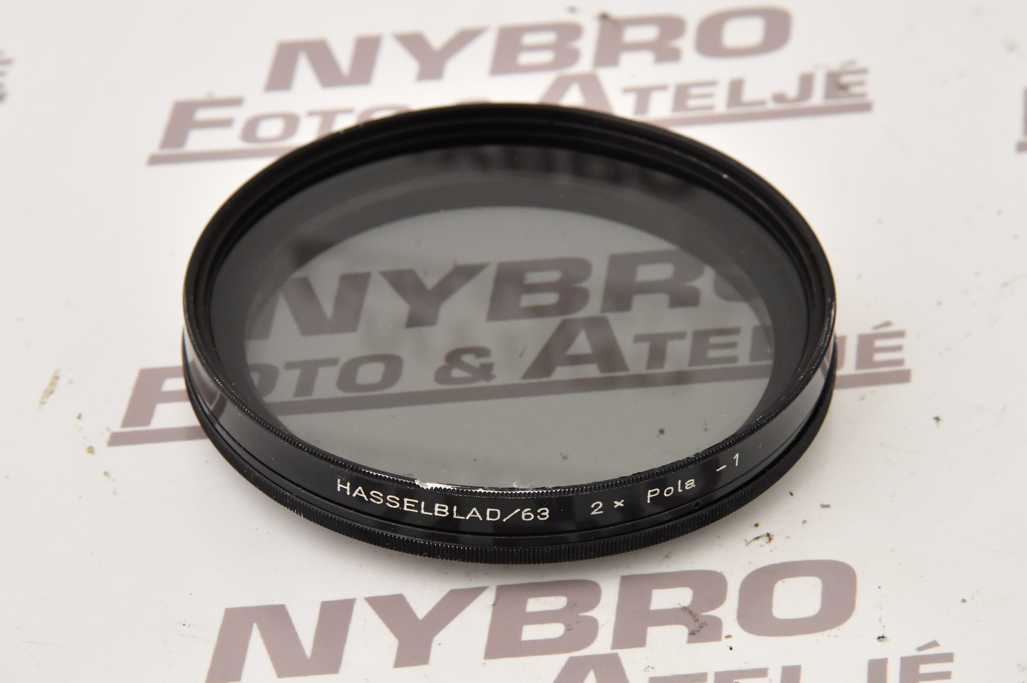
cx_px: 515
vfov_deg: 10.9
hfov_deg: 16.4
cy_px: 341
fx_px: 3563
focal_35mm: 125
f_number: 16
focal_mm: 120
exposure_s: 1/125
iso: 1600
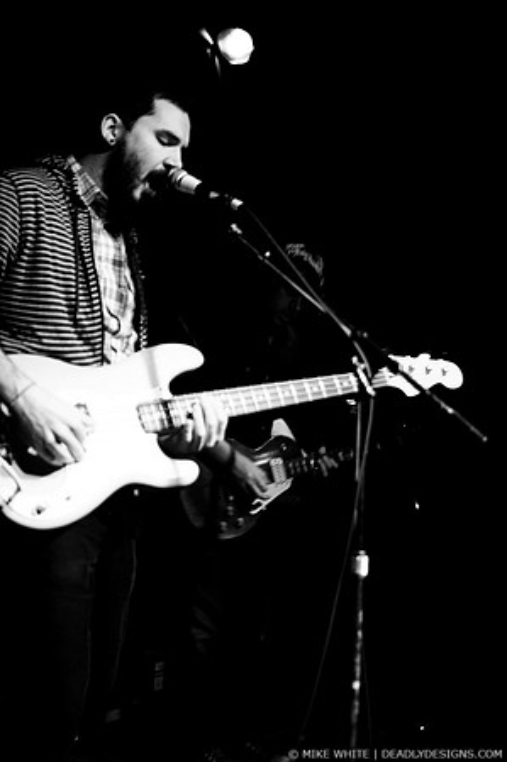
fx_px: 953
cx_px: 254
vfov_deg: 43.6
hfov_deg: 29.8
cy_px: 381
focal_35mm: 45
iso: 1000
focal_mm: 30
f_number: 1.8
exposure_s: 1/50
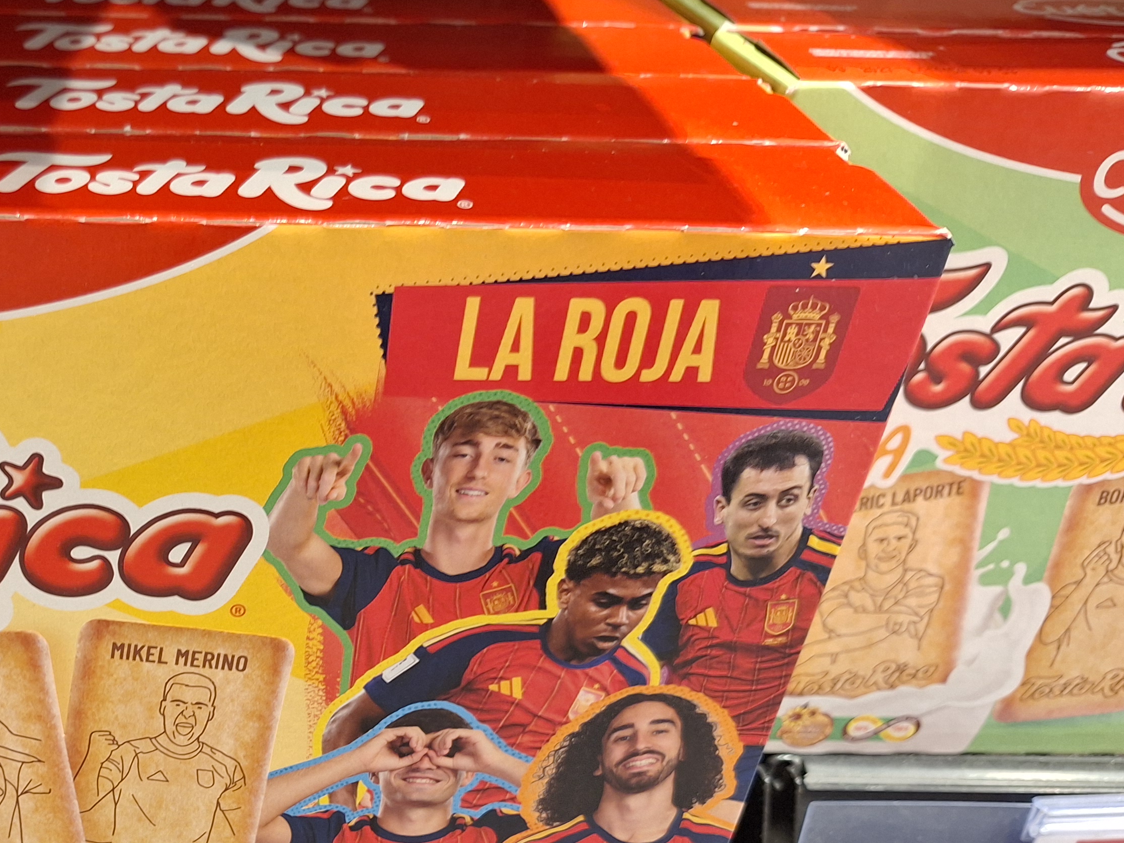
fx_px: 1364
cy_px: 701
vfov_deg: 33.2
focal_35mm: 42
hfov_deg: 41.2
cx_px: 109
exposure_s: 1/50
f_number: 1.8
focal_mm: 5.54
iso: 125
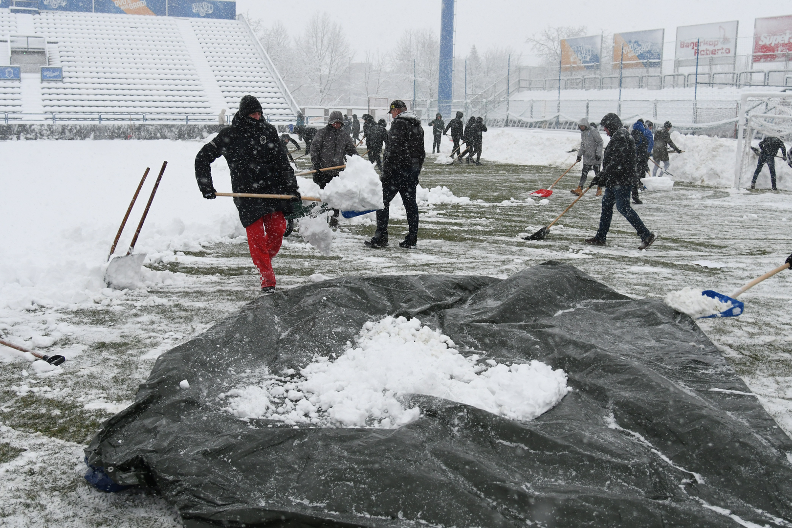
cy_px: 264
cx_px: 396
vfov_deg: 36.9
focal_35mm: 36
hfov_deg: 53.1
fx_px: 792
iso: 1000
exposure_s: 1/400
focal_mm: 24
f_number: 4
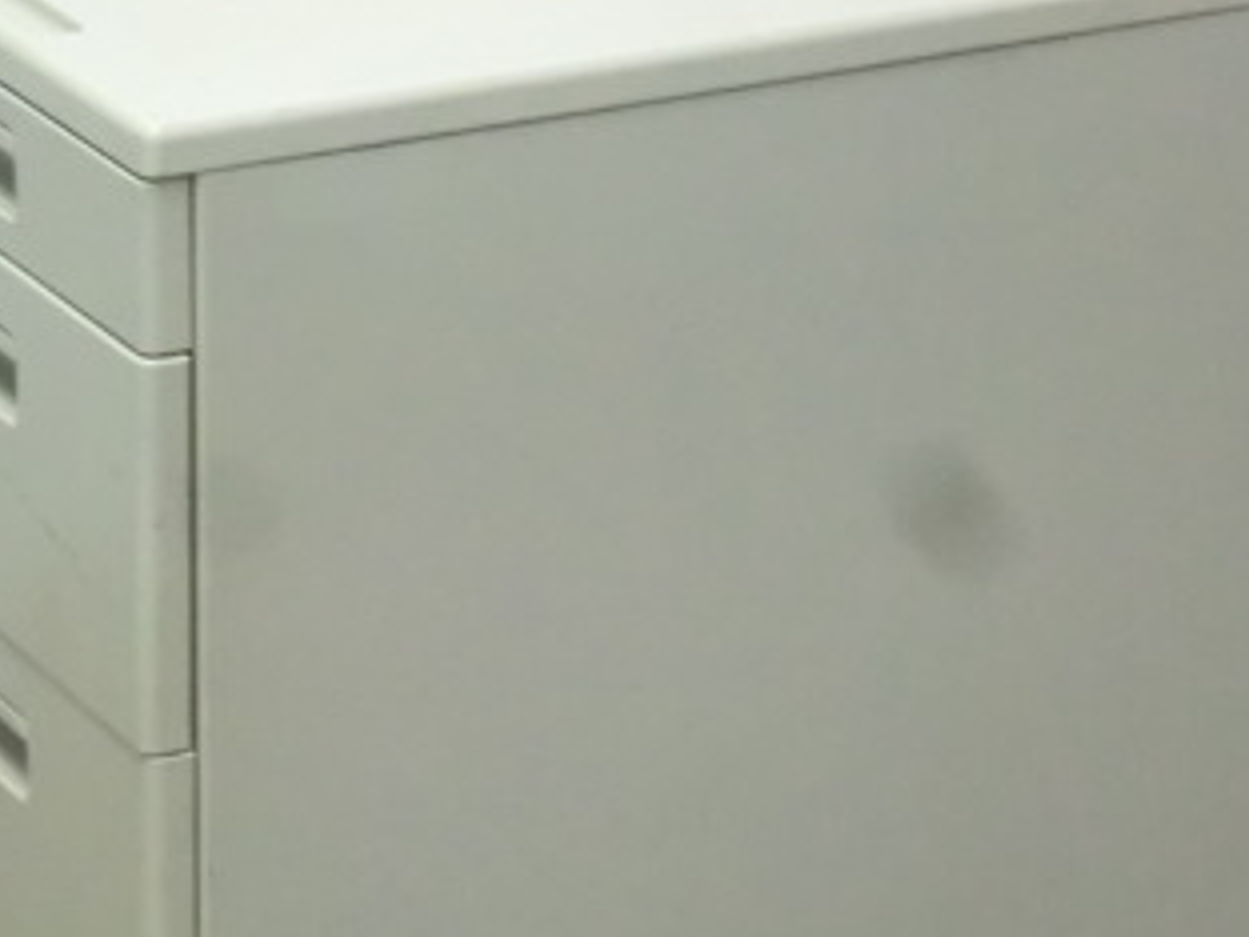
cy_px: 557
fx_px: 5701
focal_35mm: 158
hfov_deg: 12.5
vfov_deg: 9.4
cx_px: 524
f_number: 5.9
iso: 800
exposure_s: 1/20
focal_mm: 13.9
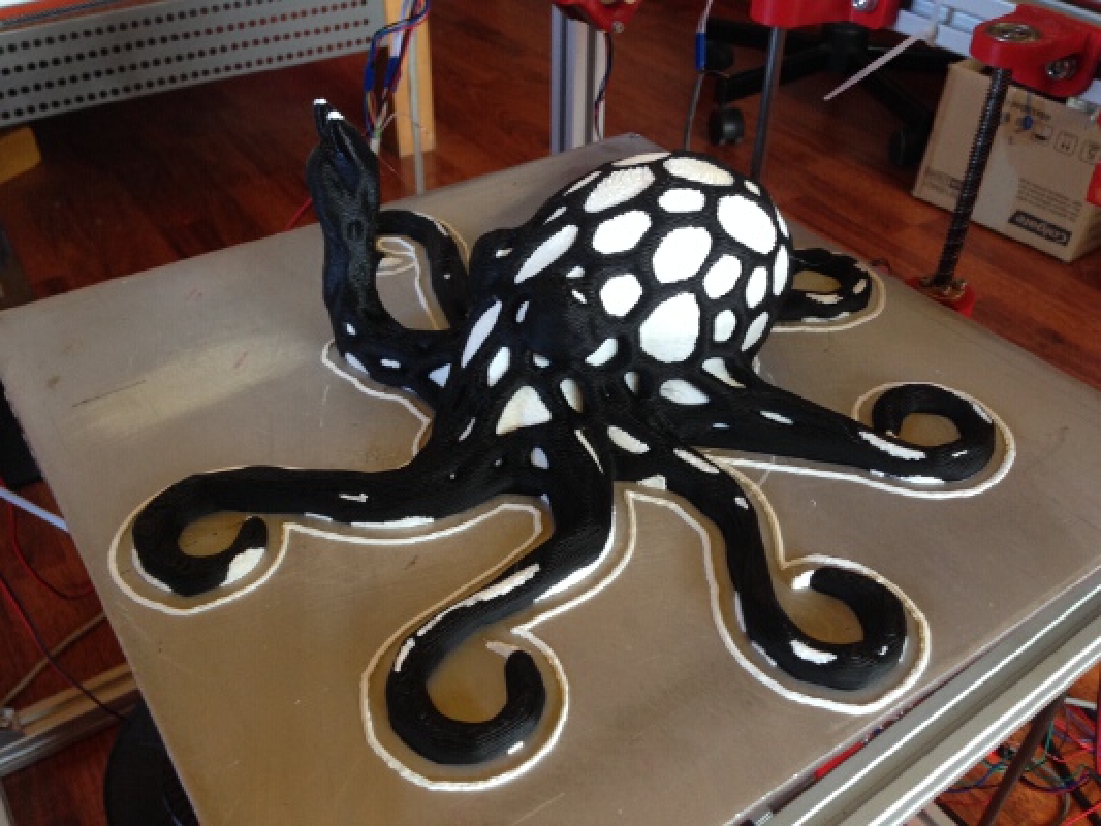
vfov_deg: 43.0
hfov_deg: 55.3
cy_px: 413
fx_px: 1050
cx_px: 550
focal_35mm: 33
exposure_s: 1/20
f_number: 2.4
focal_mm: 4.12
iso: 125
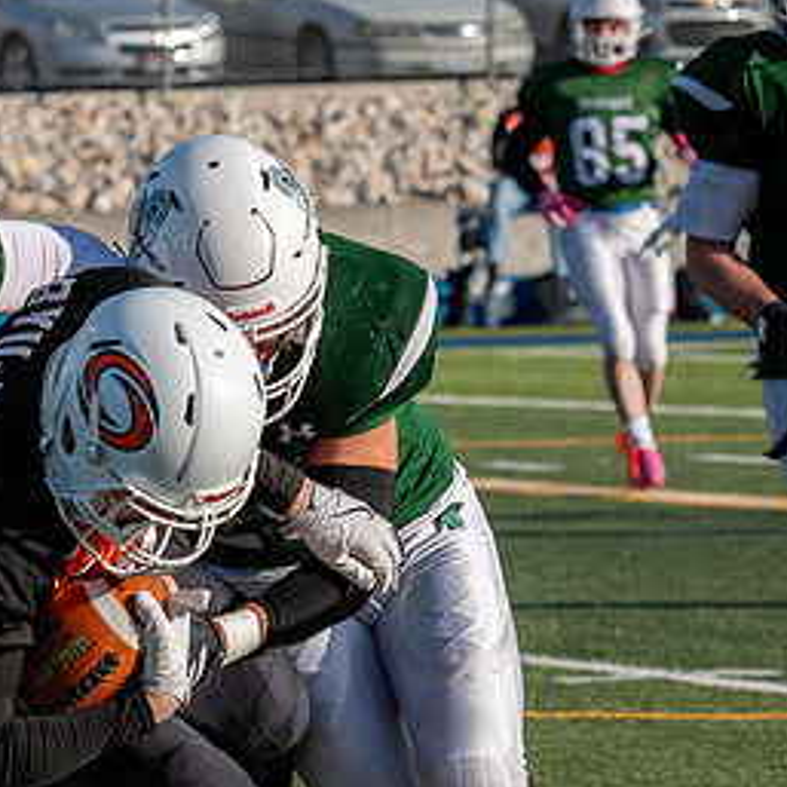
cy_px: 351
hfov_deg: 4.9
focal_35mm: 359
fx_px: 9234
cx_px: 425
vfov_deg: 4.9
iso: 400
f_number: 5
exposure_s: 1/2500
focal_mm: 135
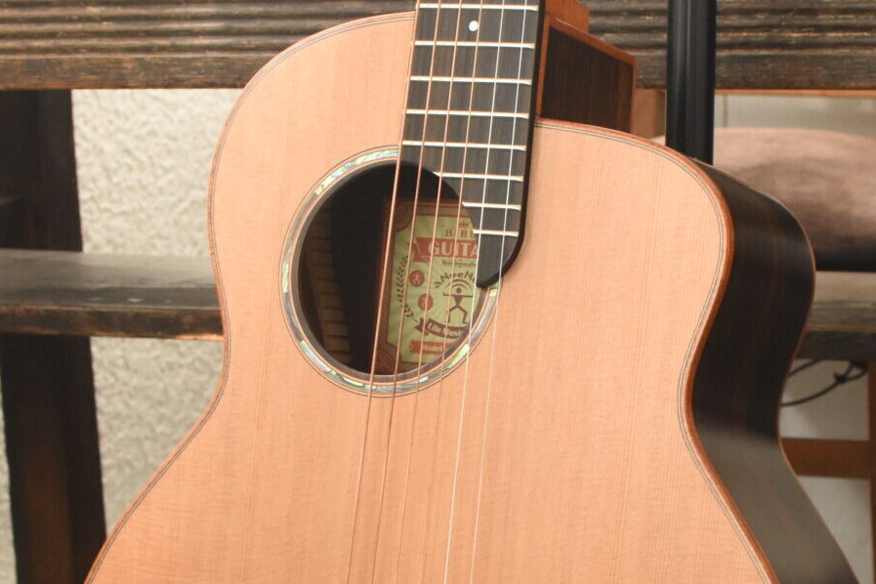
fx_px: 2850
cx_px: 458
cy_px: 487
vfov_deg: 11.6
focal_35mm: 117
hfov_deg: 17.5
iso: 1800
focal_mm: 35
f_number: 9
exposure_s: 1/60
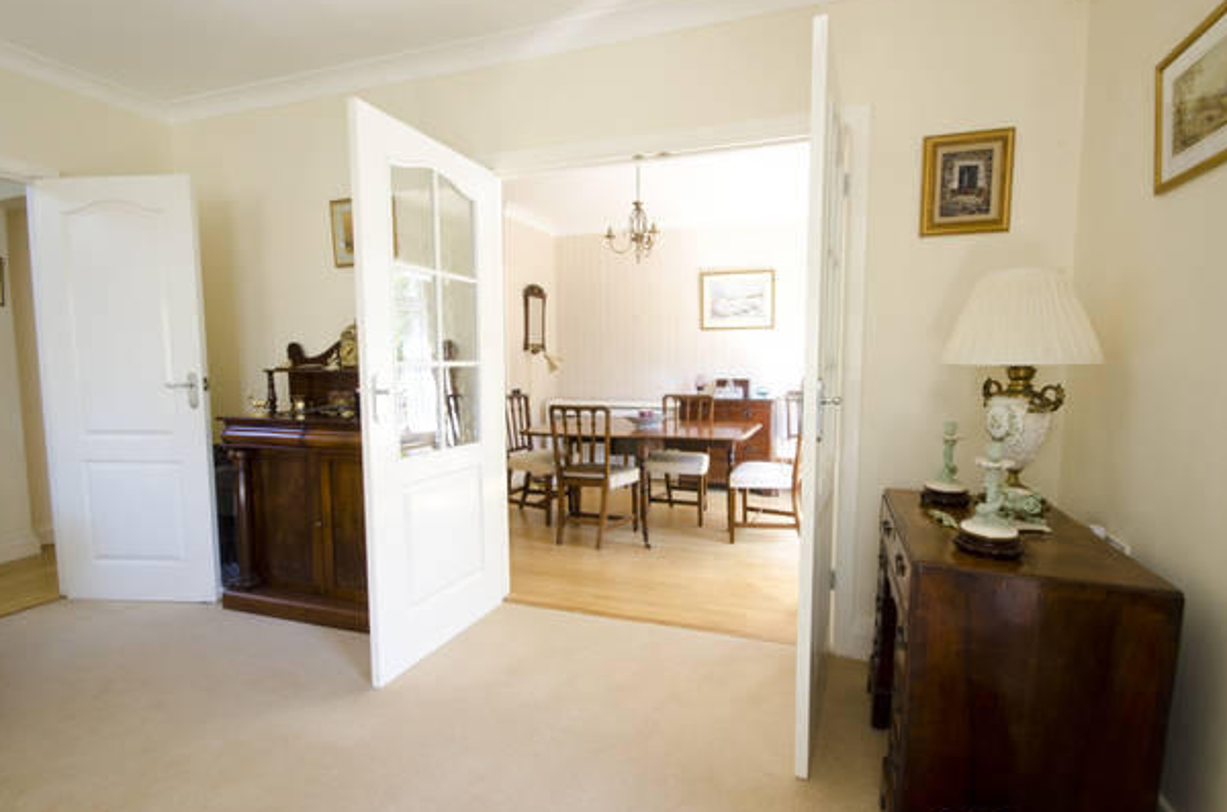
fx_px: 544
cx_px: 648
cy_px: 405
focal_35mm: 16
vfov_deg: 73.5
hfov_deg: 96.8
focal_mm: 10
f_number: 22
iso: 250
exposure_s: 1/2
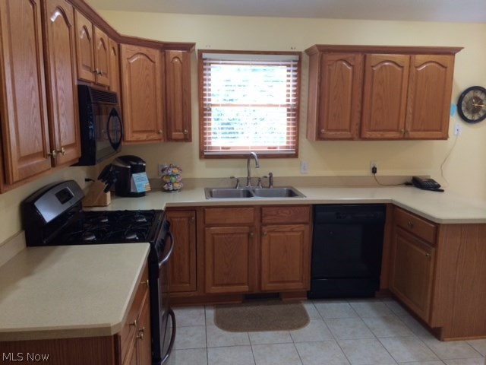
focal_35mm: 30
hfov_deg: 60.0
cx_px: 243
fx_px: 421
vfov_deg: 46.8
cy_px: 182
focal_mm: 4.12
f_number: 2.2
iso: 100
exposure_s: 1/30
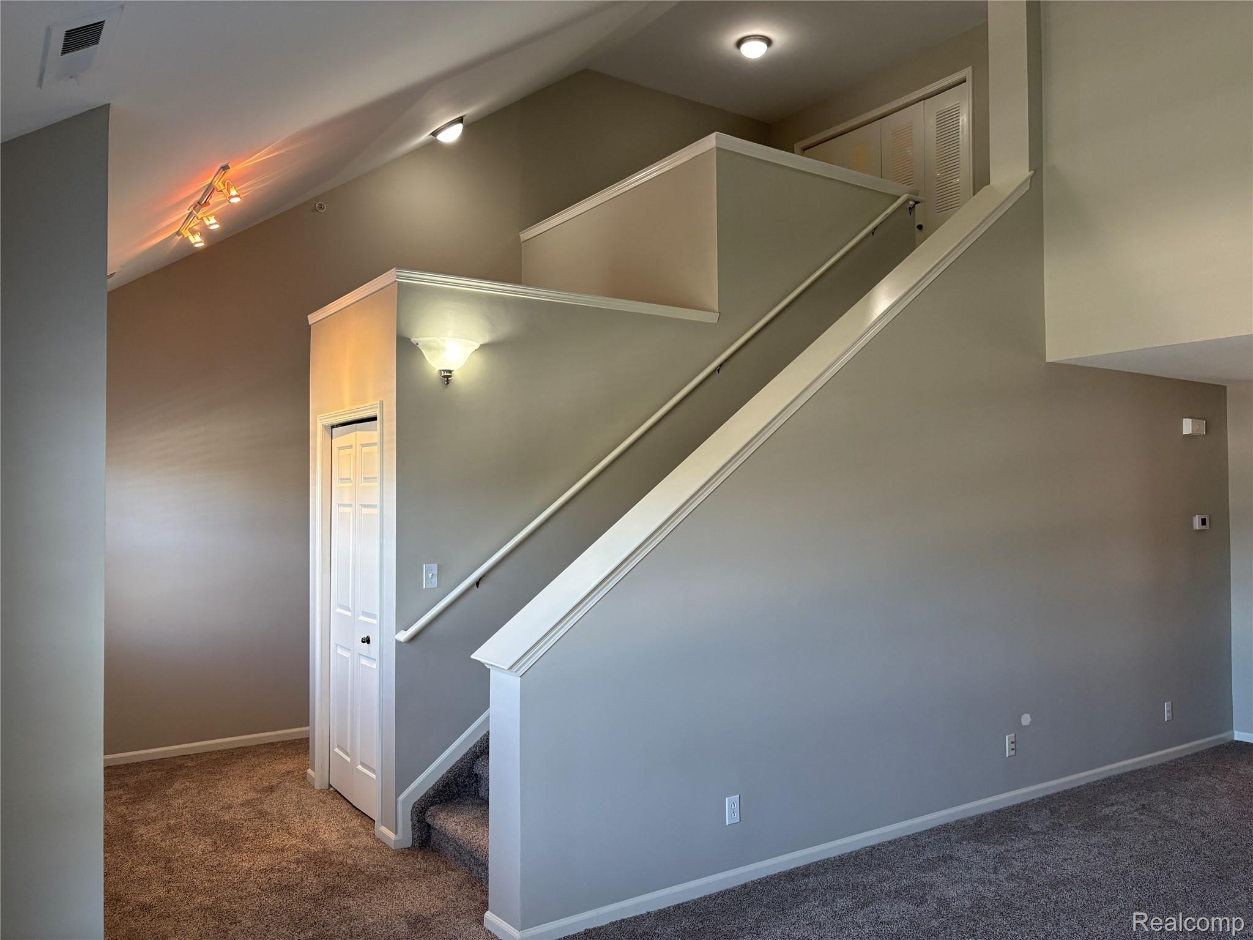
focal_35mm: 26
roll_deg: +0.3
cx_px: 626
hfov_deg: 67.3
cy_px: 470
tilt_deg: +0.8
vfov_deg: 53.1
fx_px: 941
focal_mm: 5.96
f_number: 1.6
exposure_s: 1/120
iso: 160
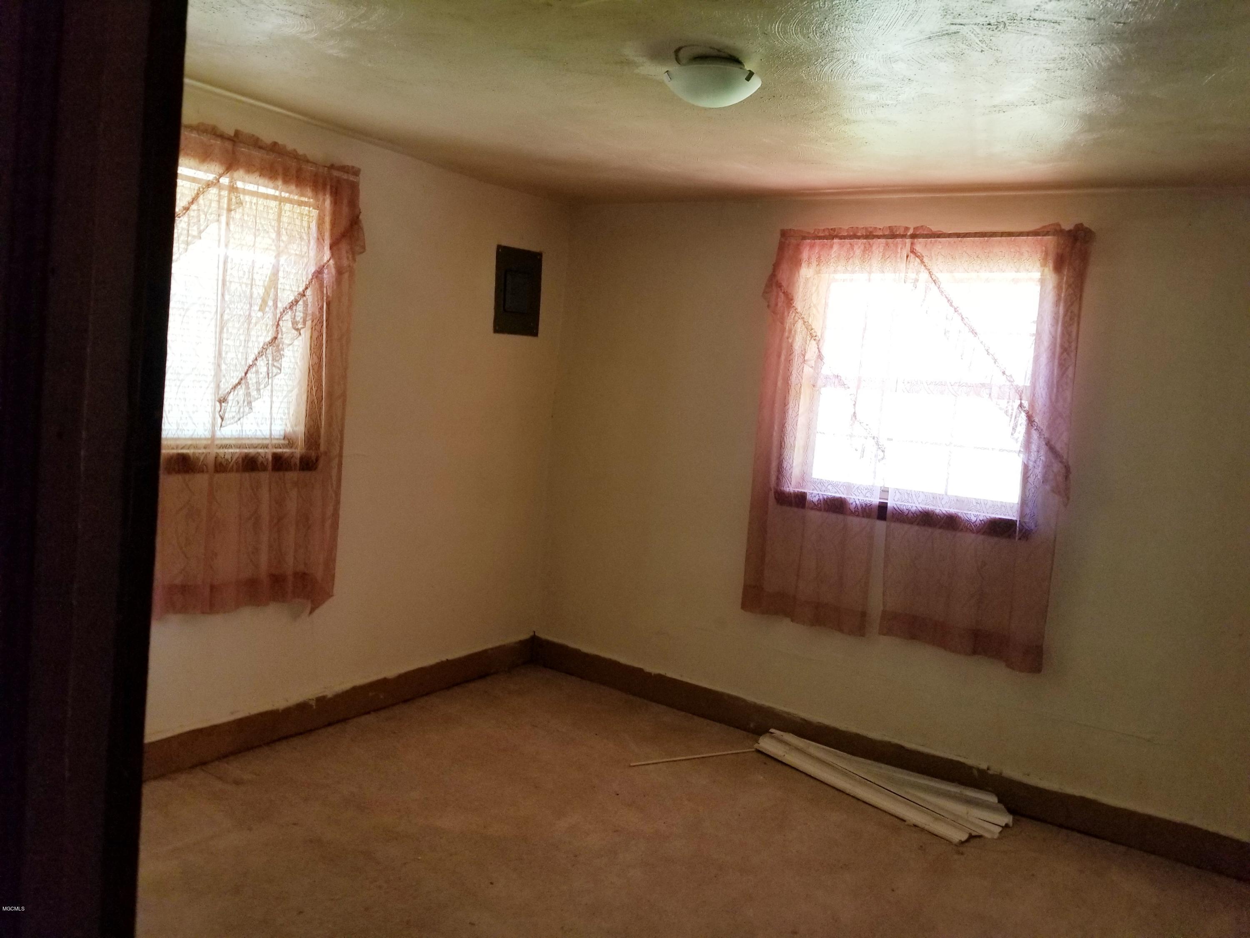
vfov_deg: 53.1
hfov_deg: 67.3
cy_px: 469
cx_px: 625
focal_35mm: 26
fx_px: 939
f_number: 1.7
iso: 200
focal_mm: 4.25
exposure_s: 1/30
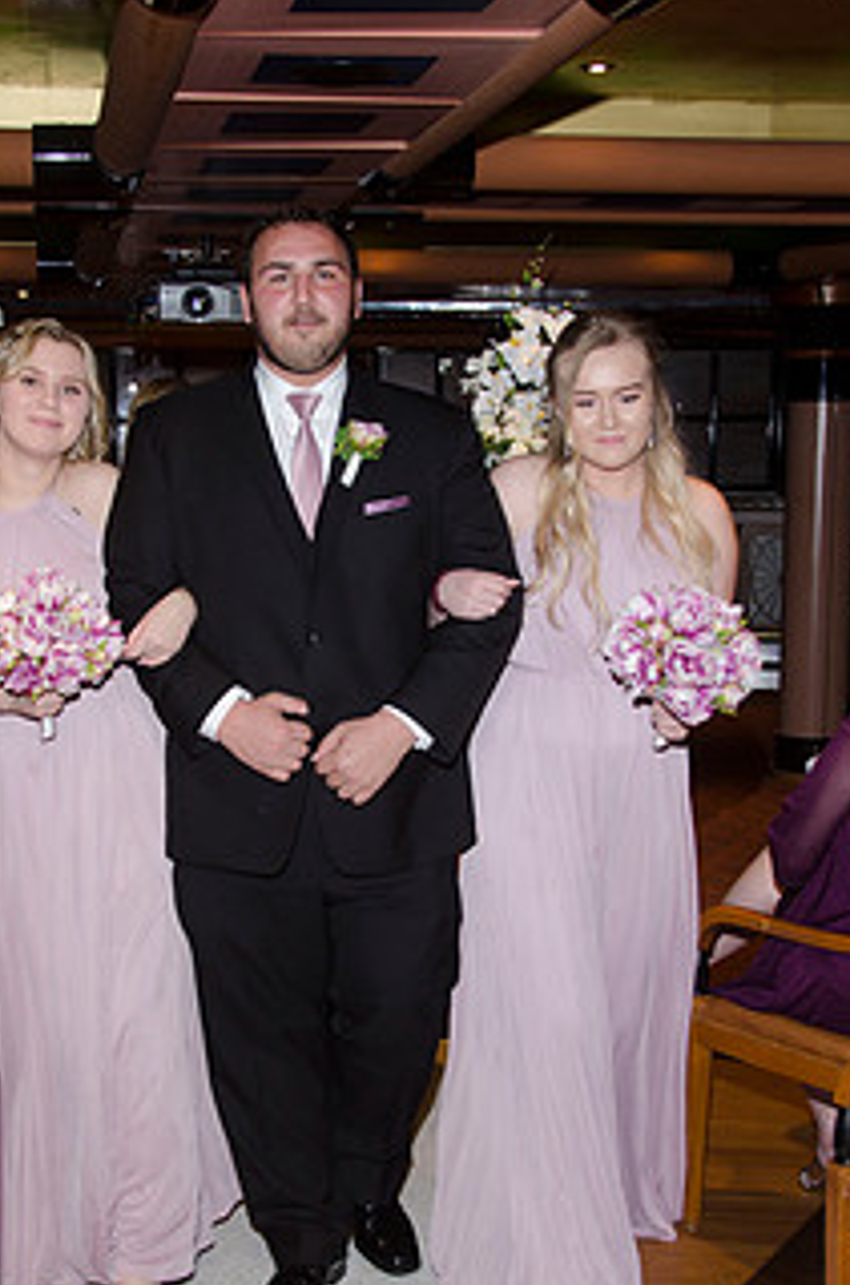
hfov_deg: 24.4
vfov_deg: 36.3
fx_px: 1958
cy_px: 721
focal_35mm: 55
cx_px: 342
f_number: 5.6
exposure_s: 1/100
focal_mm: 26
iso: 400
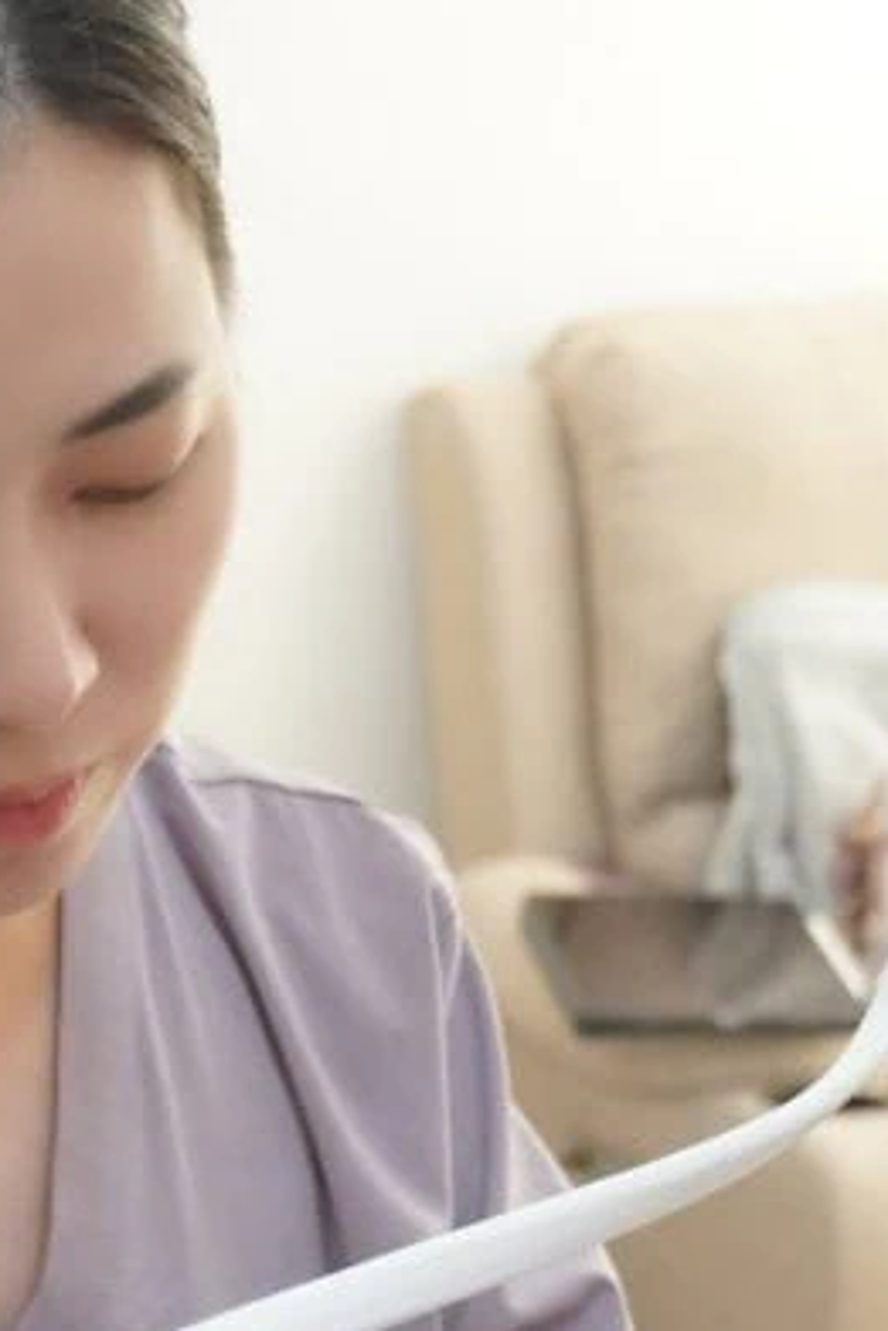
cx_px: 53
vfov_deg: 18.2
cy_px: 1270
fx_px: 4066
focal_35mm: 110
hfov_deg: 12.4
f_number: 4.5
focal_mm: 28
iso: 2500
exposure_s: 1/160
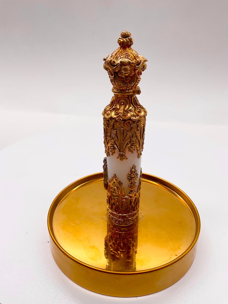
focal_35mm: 29
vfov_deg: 61.7
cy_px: 152
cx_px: 114
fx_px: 255
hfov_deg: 48.2
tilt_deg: -27.7
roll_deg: -0.1
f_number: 1.8
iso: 16
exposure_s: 1/473
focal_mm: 3
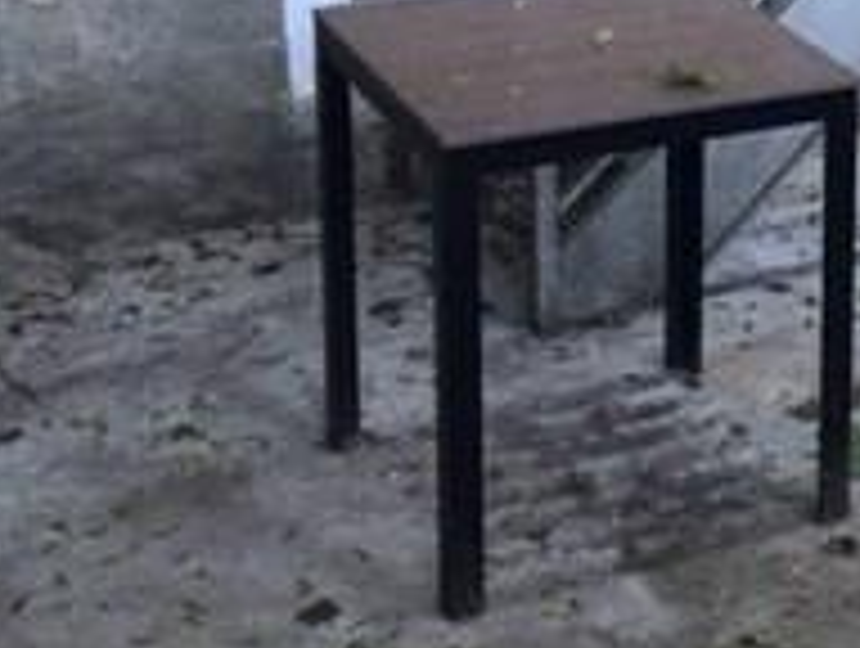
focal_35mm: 97
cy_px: -27
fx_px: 2414
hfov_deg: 18.1
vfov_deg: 15.0
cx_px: 1261
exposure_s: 1/30
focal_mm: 4.15
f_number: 2.2
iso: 40
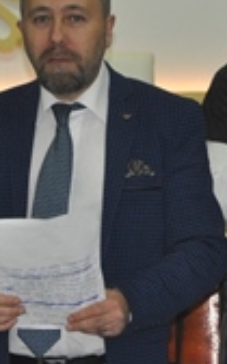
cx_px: 182
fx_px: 3741
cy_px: 157
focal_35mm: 378
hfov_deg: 3.5
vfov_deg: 5.6
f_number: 4.5
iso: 800
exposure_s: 1/60
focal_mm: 65
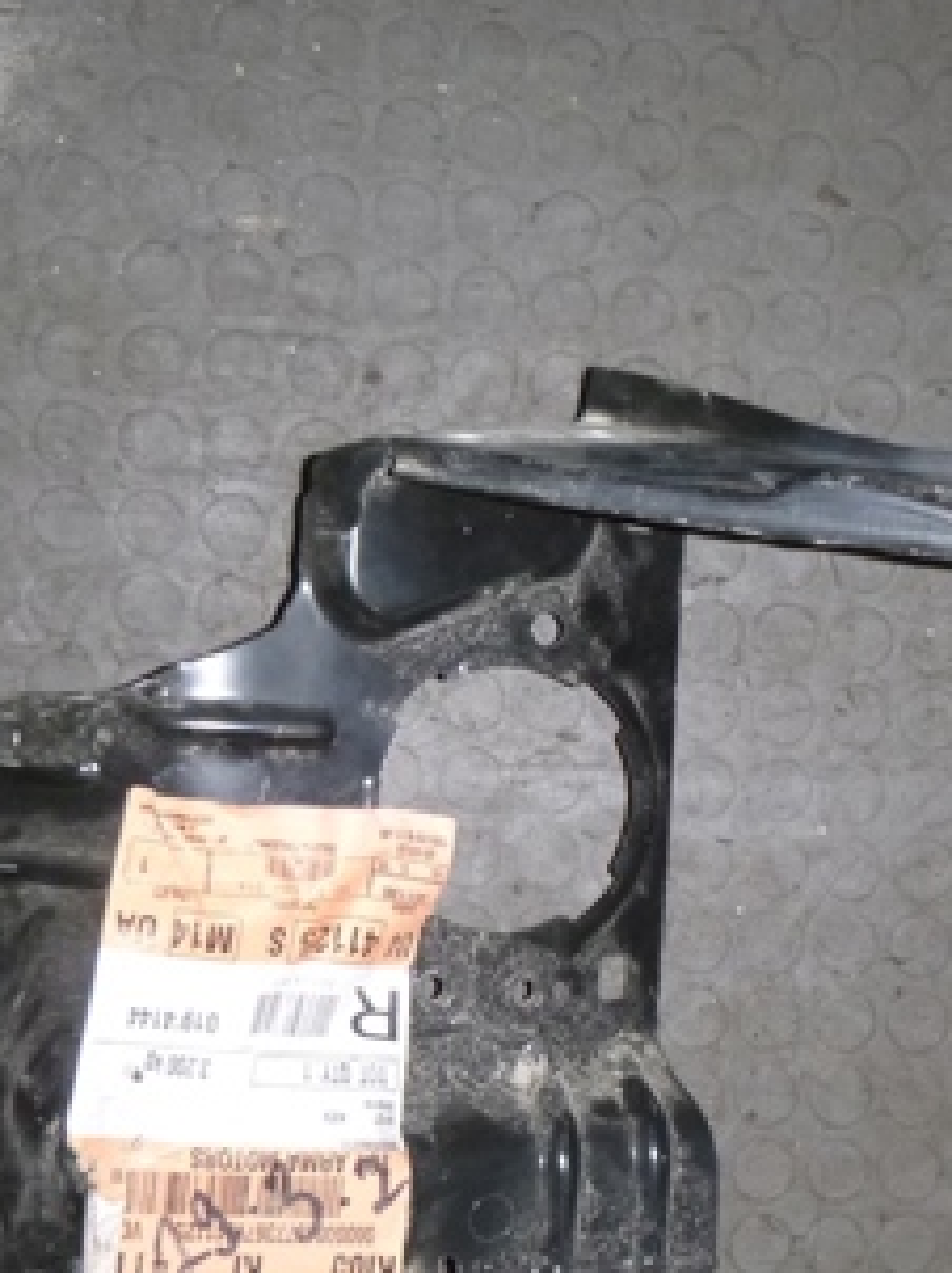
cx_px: 657
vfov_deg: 36.0
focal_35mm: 53
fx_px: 1946
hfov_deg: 27.3
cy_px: 805
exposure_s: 1/60
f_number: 3.9
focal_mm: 4.5
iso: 200
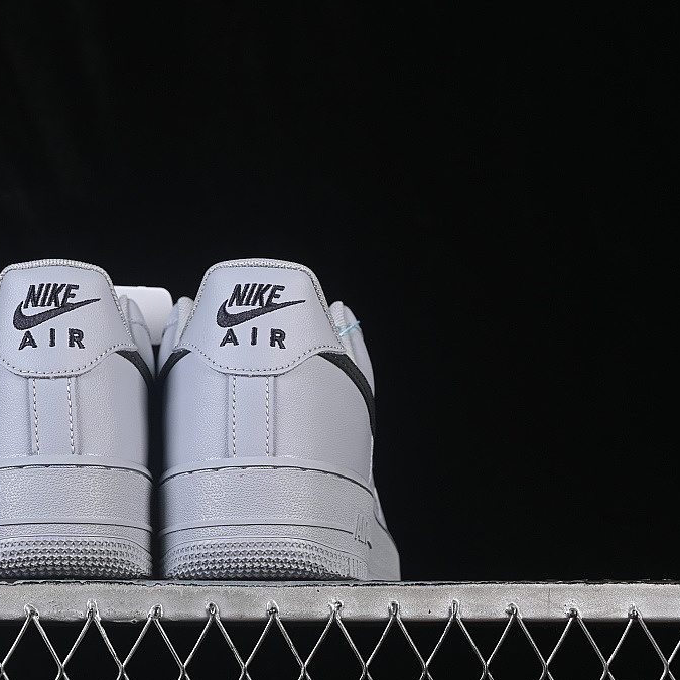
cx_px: 174
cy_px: 355
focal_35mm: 102
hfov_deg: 17.0
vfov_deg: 17.1
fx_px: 2267
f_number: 8
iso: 160
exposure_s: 1/80
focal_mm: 50
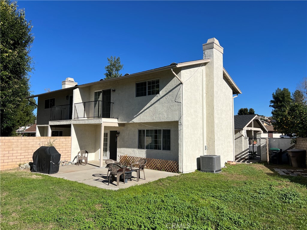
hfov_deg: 67.3
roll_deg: +0.1
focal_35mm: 26
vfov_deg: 53.1
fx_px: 231
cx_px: 154
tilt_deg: +4.0
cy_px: 115
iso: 50
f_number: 1.5
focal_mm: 5.7
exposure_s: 1/6993
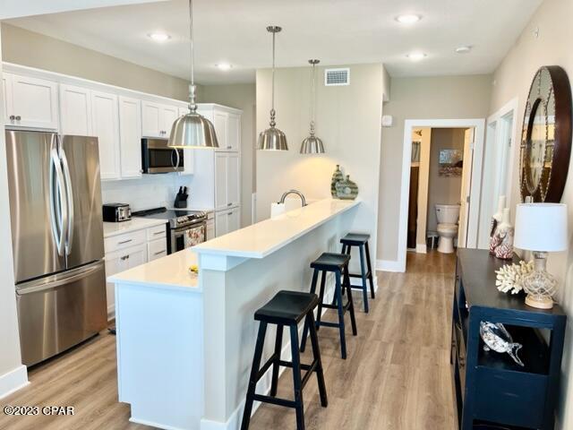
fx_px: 430
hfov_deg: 67.3
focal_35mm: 26
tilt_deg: -8.9
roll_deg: +0.3
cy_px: 215
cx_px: 286
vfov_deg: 53.1
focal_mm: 5.1
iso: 64
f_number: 1.6
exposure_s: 1/120
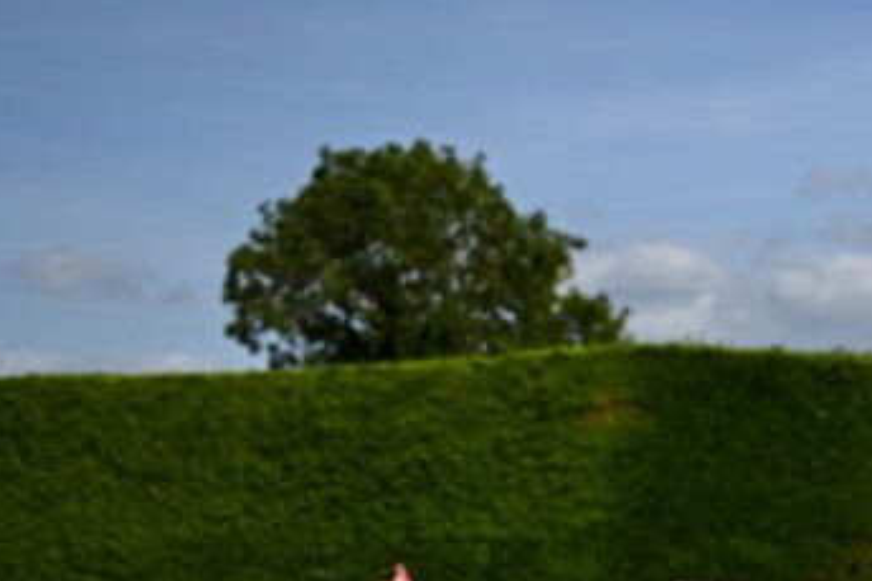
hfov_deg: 13.7
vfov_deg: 9.3
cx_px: 1034
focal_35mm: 146
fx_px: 3535
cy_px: 537
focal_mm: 49
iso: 80
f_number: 2.8
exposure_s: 1/4000
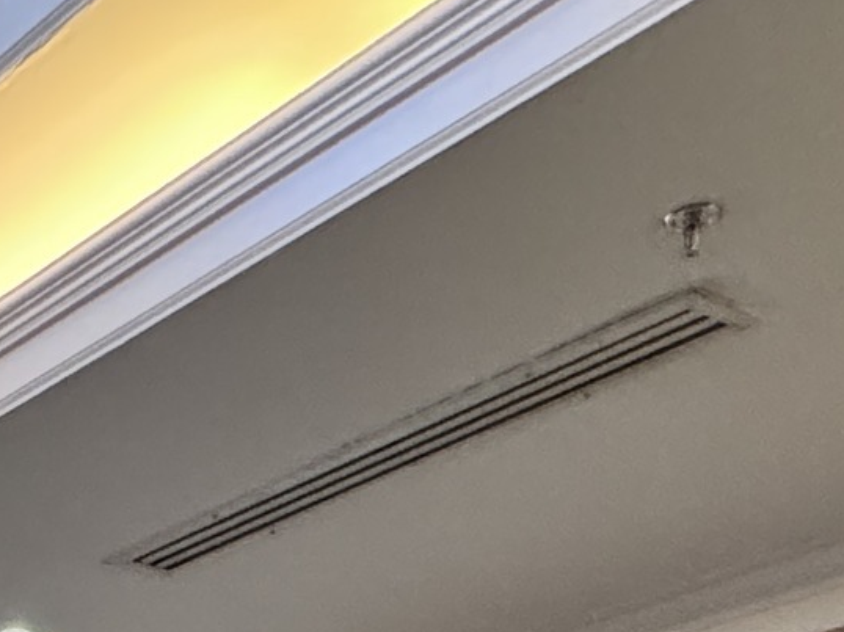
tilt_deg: -14.3
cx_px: -108
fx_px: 1950
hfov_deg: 22.9
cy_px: 1756
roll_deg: -0.5
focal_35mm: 80
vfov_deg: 12.0
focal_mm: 2.22
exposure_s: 1/60
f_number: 2.2
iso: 320
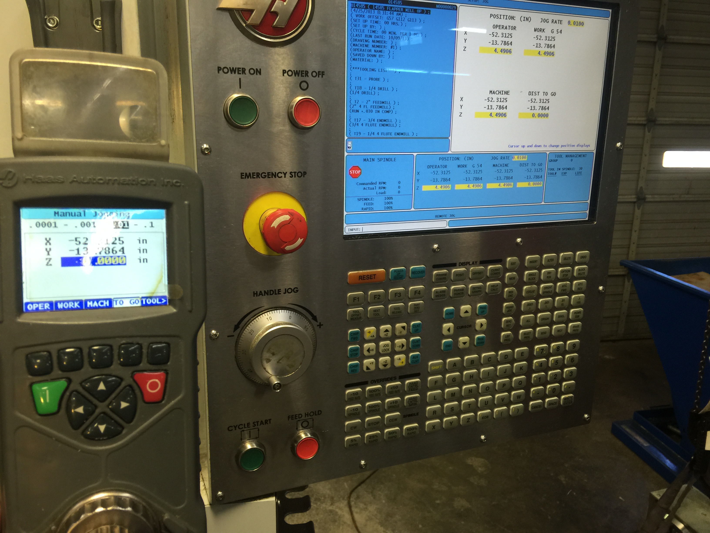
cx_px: 355
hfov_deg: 61.7
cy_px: 266
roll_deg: -2.2
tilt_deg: -14.4
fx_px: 595
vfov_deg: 48.2
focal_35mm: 29
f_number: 2.2
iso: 32
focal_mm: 4.15
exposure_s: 1/30
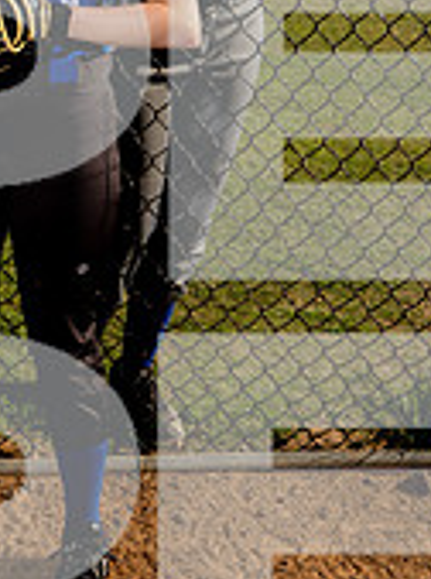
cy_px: 101
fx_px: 1433
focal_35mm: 86
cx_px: -308
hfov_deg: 15.1
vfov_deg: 22.4
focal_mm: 26
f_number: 8
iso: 200
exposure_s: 1/250
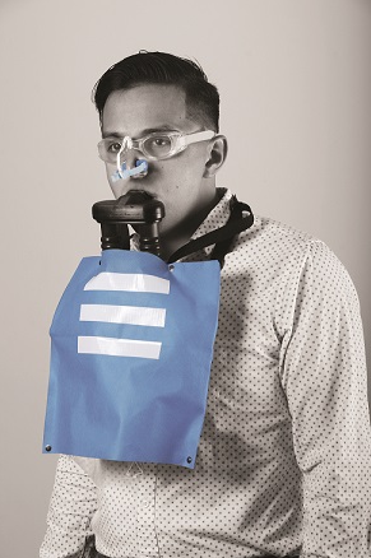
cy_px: 283
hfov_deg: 10.8
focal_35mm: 127
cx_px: 185
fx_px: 1968
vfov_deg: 16.2
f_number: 8
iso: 100
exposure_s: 1/250
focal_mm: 82
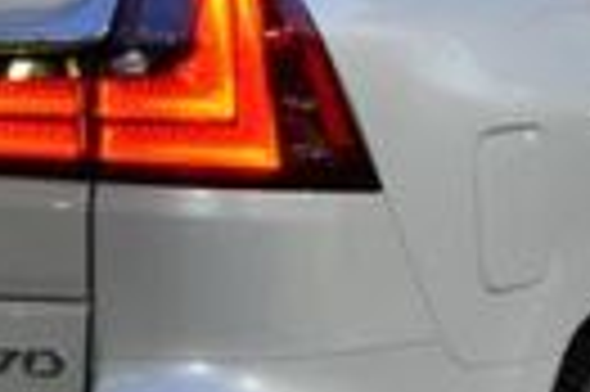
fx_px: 2864
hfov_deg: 11.4
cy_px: 259
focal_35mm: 175
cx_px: -221
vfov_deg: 7.8
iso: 1250
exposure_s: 1/125
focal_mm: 26
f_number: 5.6
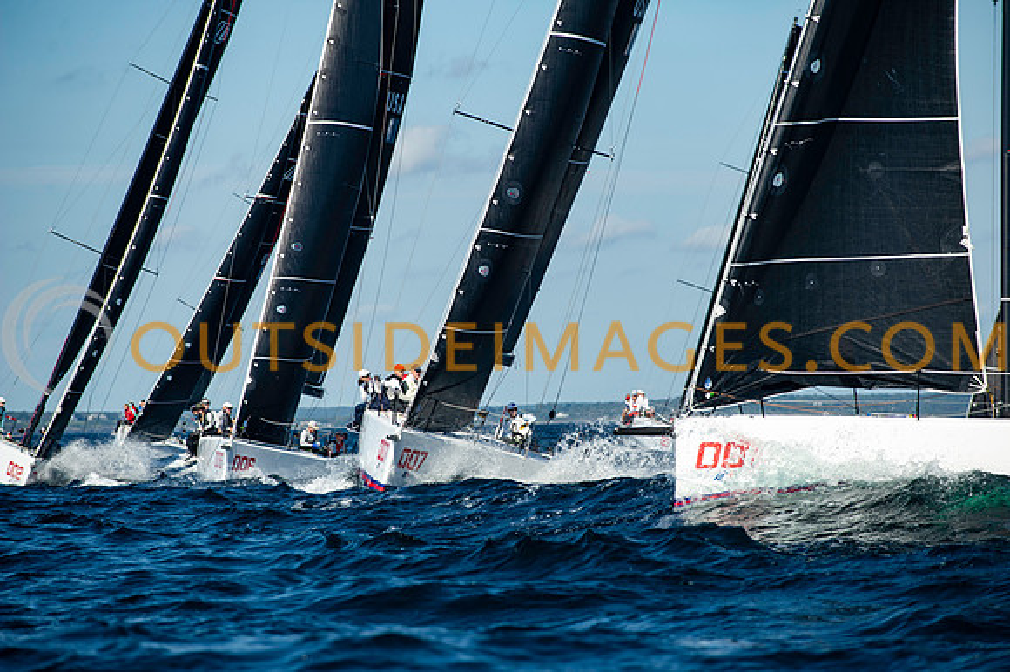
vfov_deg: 6.9
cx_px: 505
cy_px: 336
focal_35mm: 200
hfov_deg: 10.3
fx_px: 5608
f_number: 5
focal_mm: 200
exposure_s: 1/2000
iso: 250
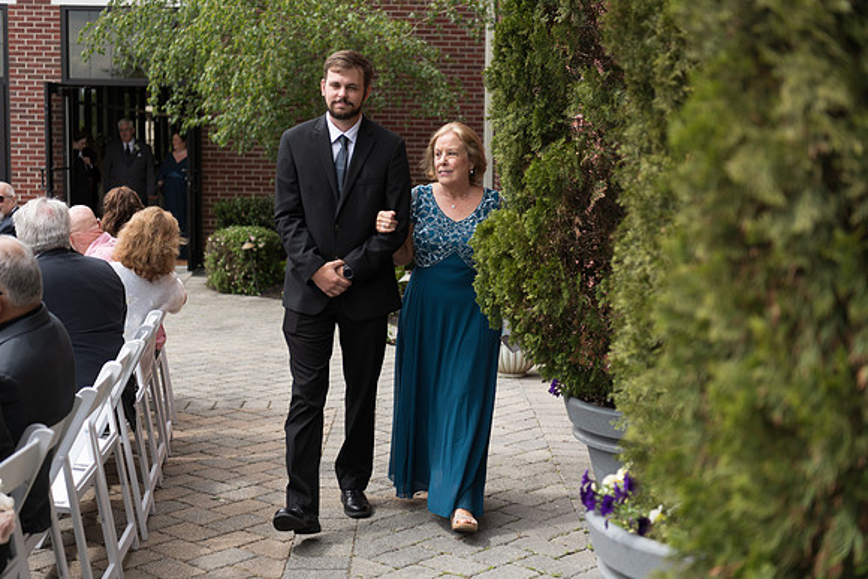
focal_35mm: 52
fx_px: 1254
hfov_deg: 38.2
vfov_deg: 26.0
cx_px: 434
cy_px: 290
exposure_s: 1/500
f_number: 2.8
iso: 64
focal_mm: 52
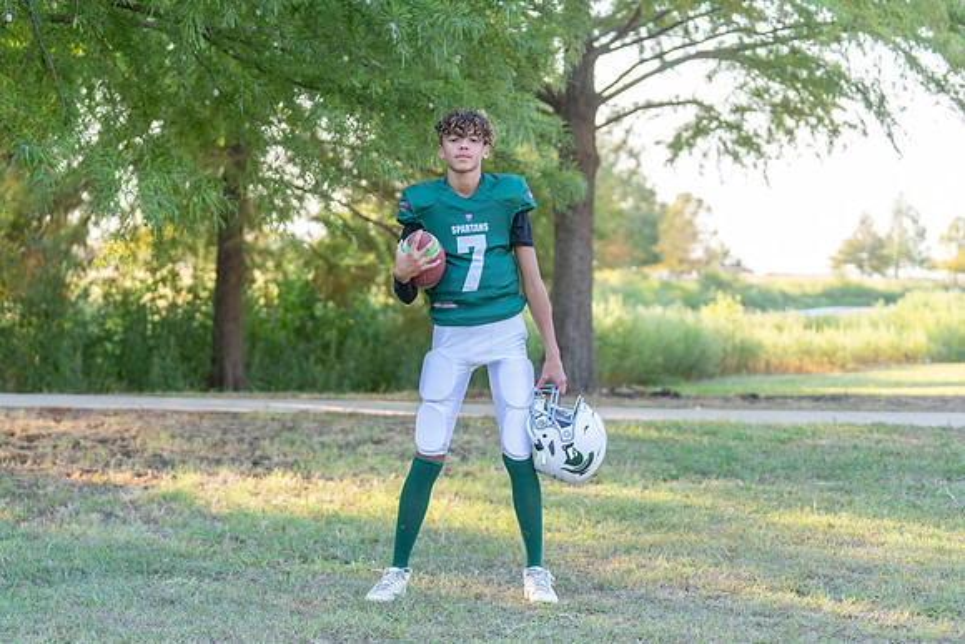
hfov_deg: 28.0
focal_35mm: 72
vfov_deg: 18.9
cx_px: 482
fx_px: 1936
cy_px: 322
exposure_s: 1/320
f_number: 2.8
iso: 250
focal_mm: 70
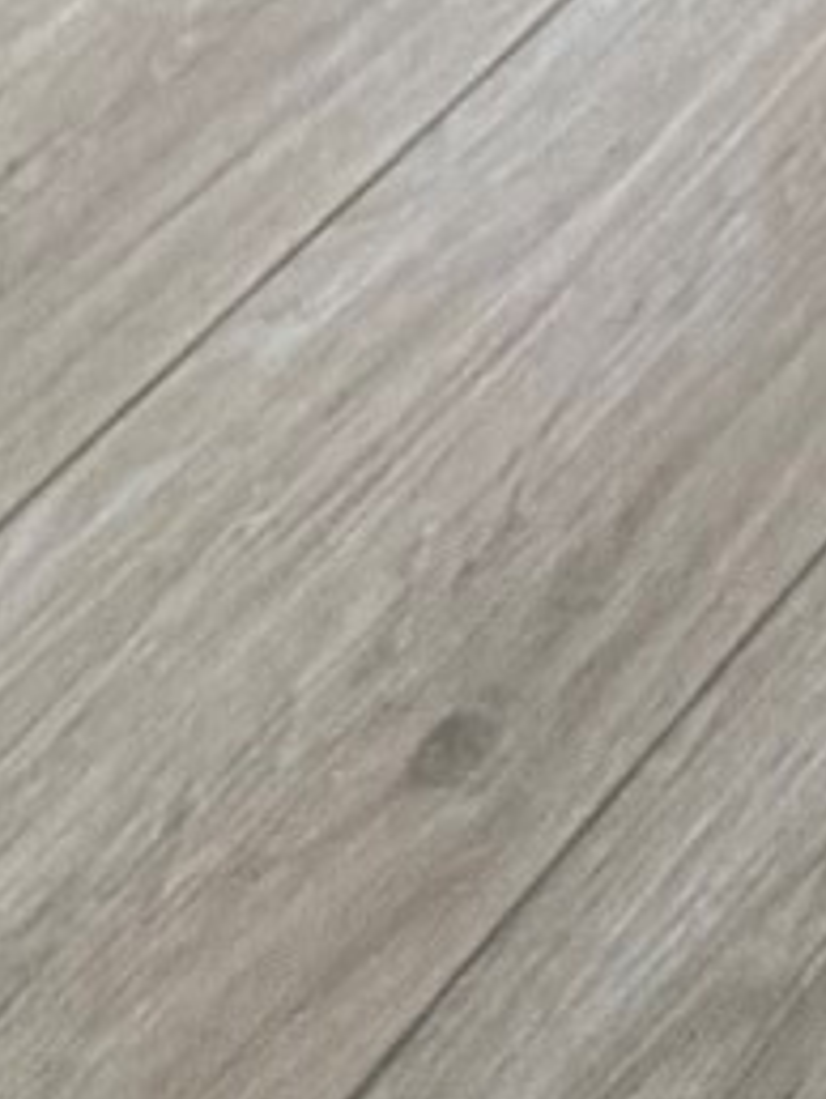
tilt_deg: -3.8
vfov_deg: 8.9
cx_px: 1592
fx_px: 3526
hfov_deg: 12.0
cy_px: -3012
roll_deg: +0.4
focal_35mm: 111
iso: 64
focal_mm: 2.22
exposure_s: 1/162
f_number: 2.2
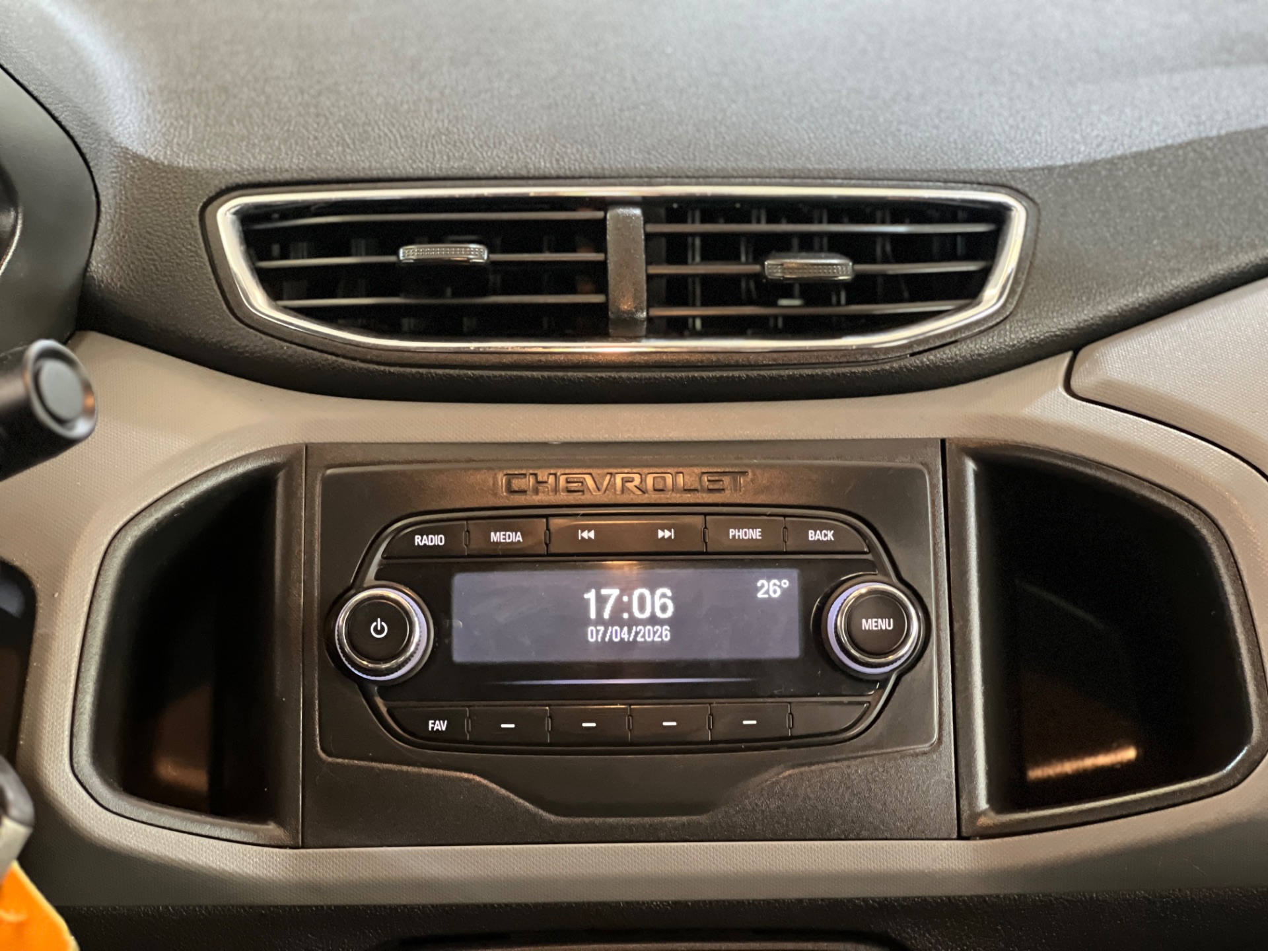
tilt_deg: -16.9
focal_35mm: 77
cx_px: 634
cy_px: 476
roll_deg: -0.2
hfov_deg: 25.3
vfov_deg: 19.1
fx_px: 2821
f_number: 2.8
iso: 800
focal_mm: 9
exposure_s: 1/15
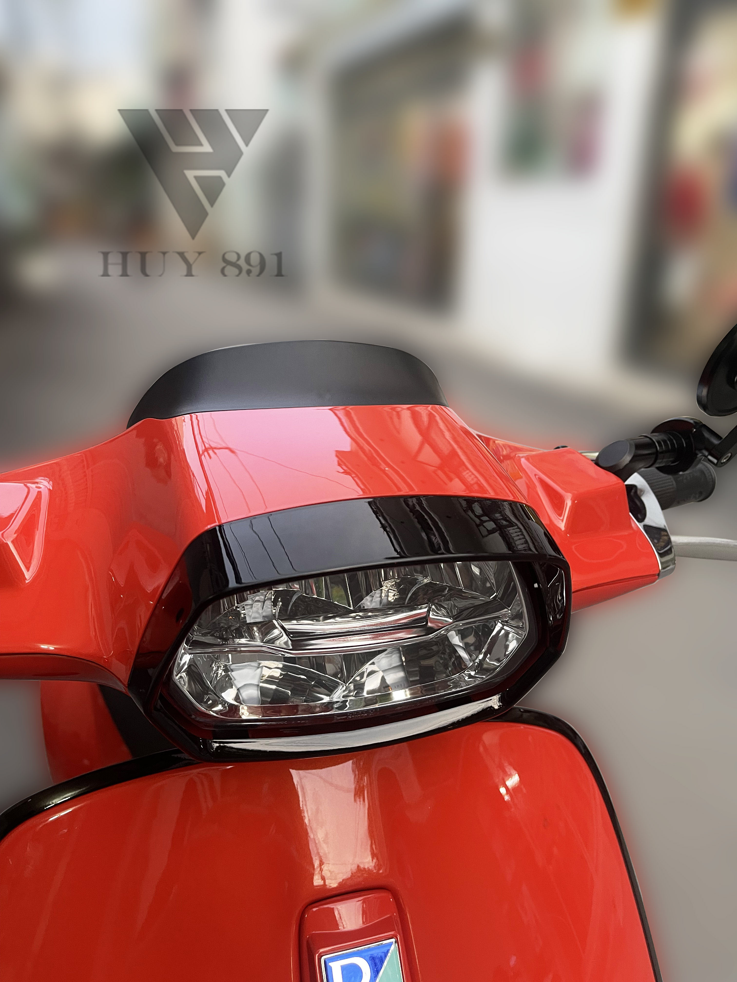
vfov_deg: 67.3
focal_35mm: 26
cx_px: 368
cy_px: 491
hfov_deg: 53.1
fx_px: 738
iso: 160
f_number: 1.6
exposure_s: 1/60
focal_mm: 5.1
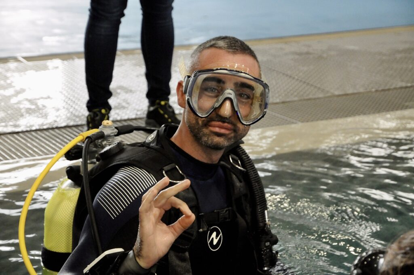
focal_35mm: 84
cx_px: 207
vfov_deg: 16.2
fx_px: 965
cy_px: 138
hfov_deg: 24.2
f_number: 5.3
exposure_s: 1/100
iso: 3200
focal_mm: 56
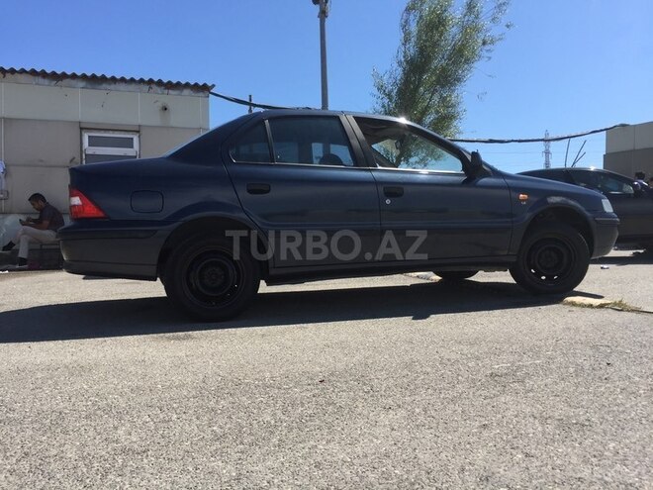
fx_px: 547
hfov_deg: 61.7
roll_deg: +0.9
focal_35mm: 29
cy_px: 245
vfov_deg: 48.2
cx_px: 326
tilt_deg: -0.2
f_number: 2.2
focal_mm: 4.15
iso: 32
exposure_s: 1/1721
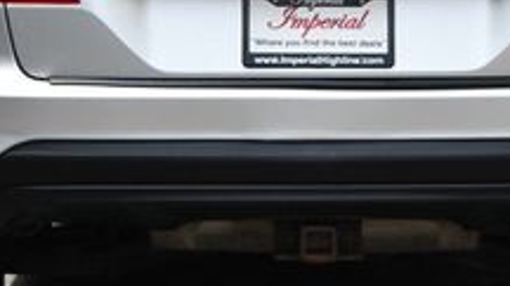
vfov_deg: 3.7
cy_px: -73
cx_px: 298
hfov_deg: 6.6
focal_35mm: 326
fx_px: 4404
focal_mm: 70
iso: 100
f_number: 9
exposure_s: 1/320
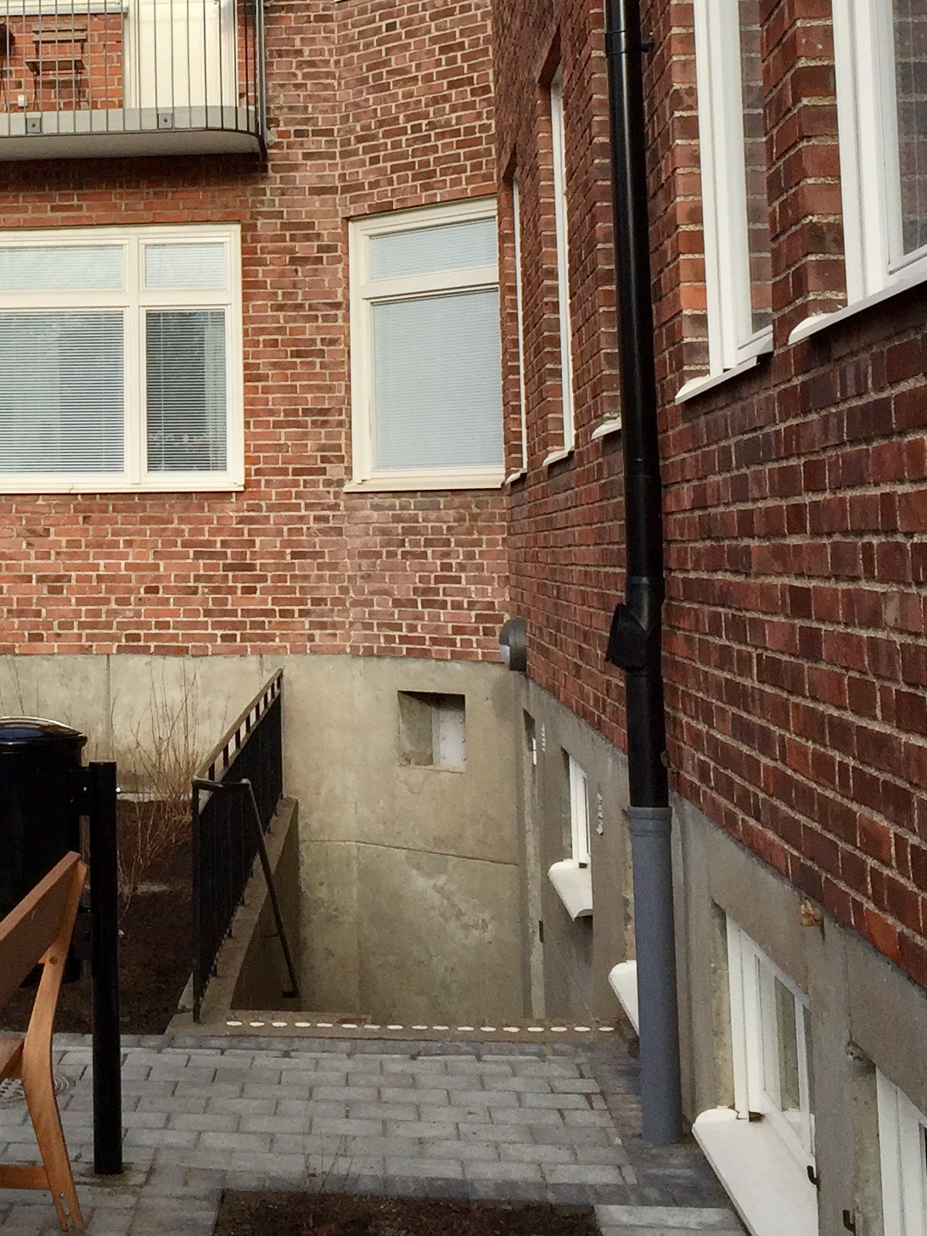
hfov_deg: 21.9
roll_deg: +0.0
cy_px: 280
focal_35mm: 65
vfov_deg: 29.3
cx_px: 42
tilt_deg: +6.4
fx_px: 2321
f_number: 2.2
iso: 32
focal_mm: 4.15
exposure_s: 1/1464
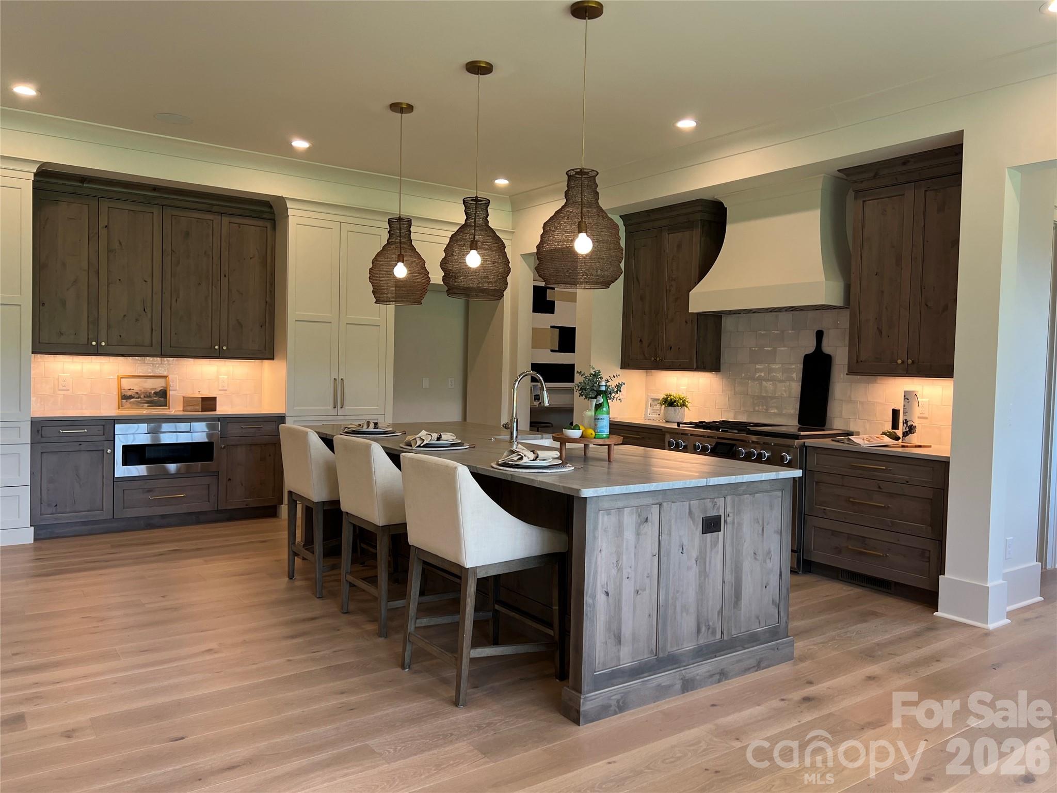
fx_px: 794
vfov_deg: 53.1
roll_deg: -1.2
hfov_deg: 67.3
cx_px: 528
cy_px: 396
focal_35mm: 26
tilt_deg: -1.1
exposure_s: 1/120
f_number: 1.5
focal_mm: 5.7
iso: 80
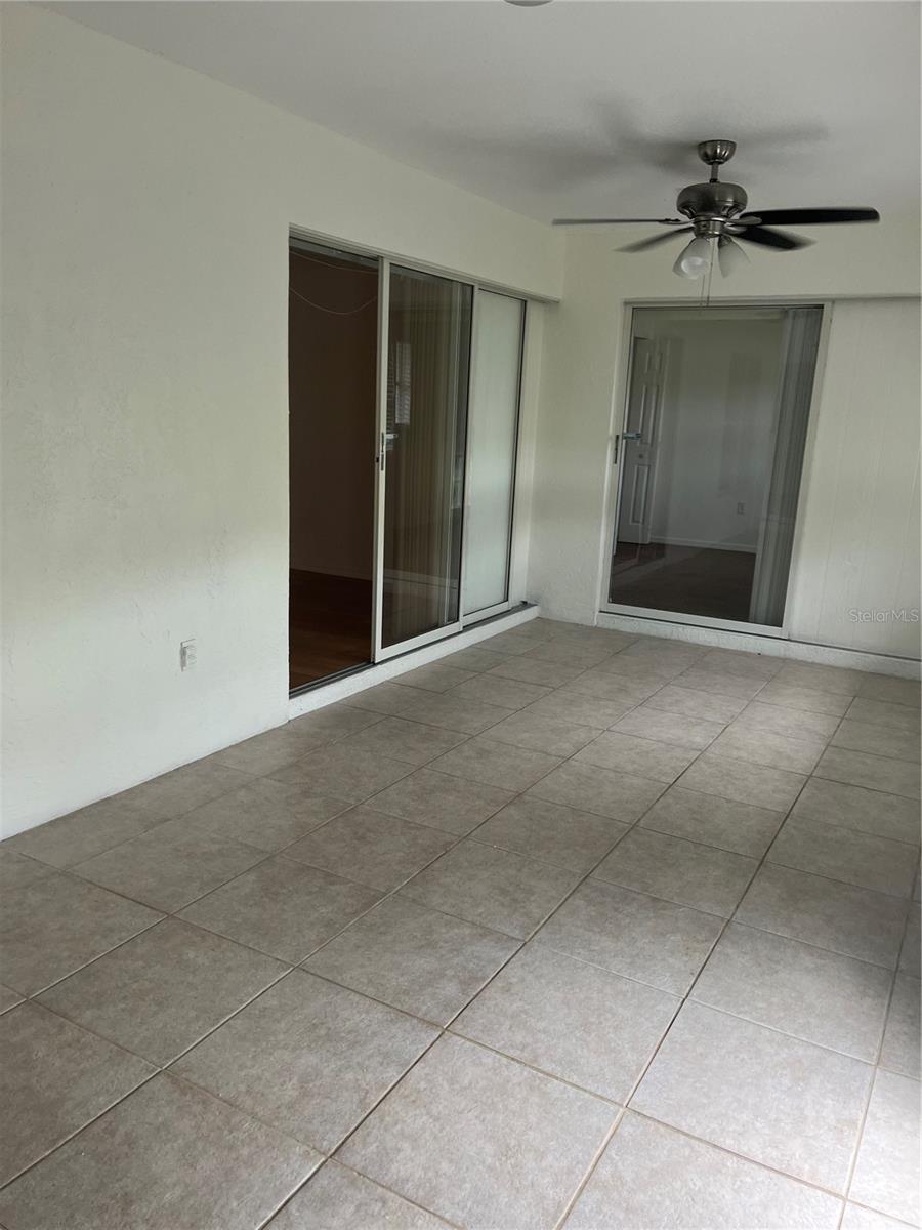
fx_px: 923
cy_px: 615
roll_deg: -1.8
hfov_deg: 53.1
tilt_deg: -11.6
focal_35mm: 26
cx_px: 461
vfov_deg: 67.3
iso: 80
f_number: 1.6
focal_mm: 5.1
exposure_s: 1/60
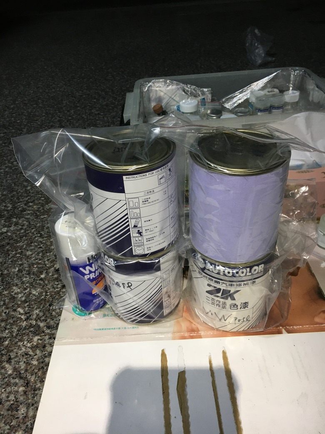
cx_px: 162
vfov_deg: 61.7
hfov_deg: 48.2
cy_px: 217
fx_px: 363
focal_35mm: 29
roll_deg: +3.0
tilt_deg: -35.8
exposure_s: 1/30
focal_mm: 4.15
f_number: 2.2
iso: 80
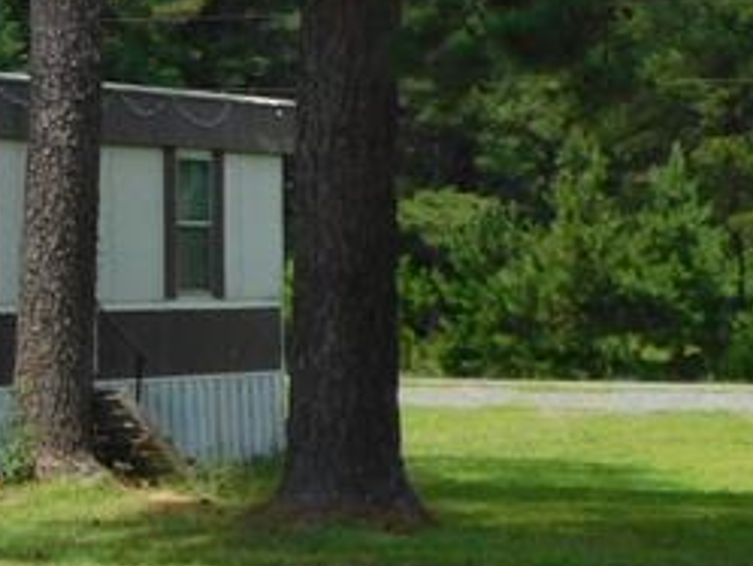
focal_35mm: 185
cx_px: -771
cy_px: 151
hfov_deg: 9.9
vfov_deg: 8.0
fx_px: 4026
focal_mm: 8
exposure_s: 1/800
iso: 125
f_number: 3.7
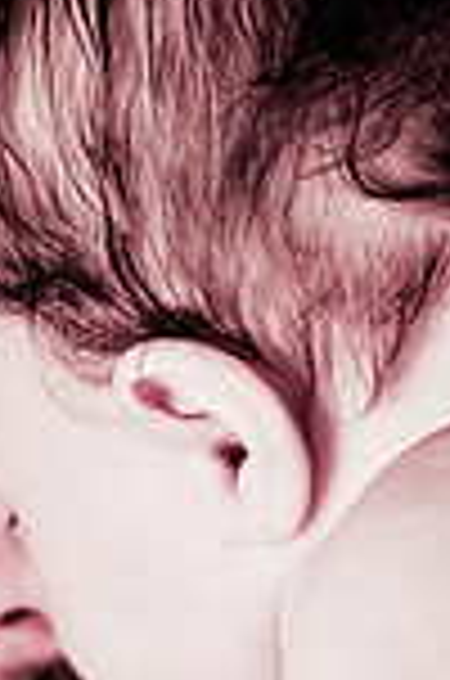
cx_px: 65
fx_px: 5048
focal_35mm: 268
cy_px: 617
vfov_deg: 7.7
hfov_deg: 5.1
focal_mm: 60
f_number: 2.8
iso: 200
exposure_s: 1/60
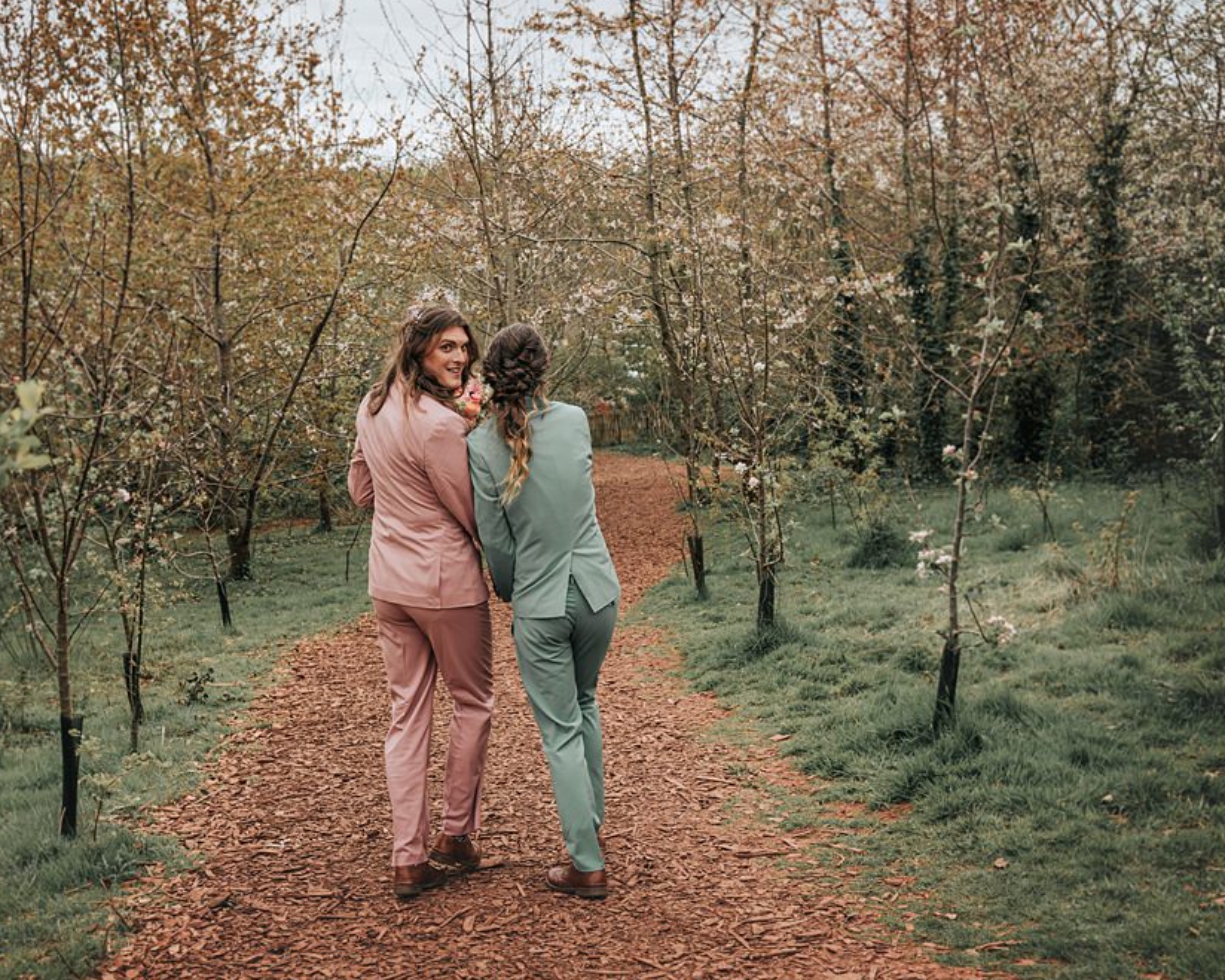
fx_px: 1801
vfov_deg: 30.4
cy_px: 487
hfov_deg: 37.5
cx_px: 540
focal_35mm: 50
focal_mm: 43.6
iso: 250
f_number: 6.3
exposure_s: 1/320
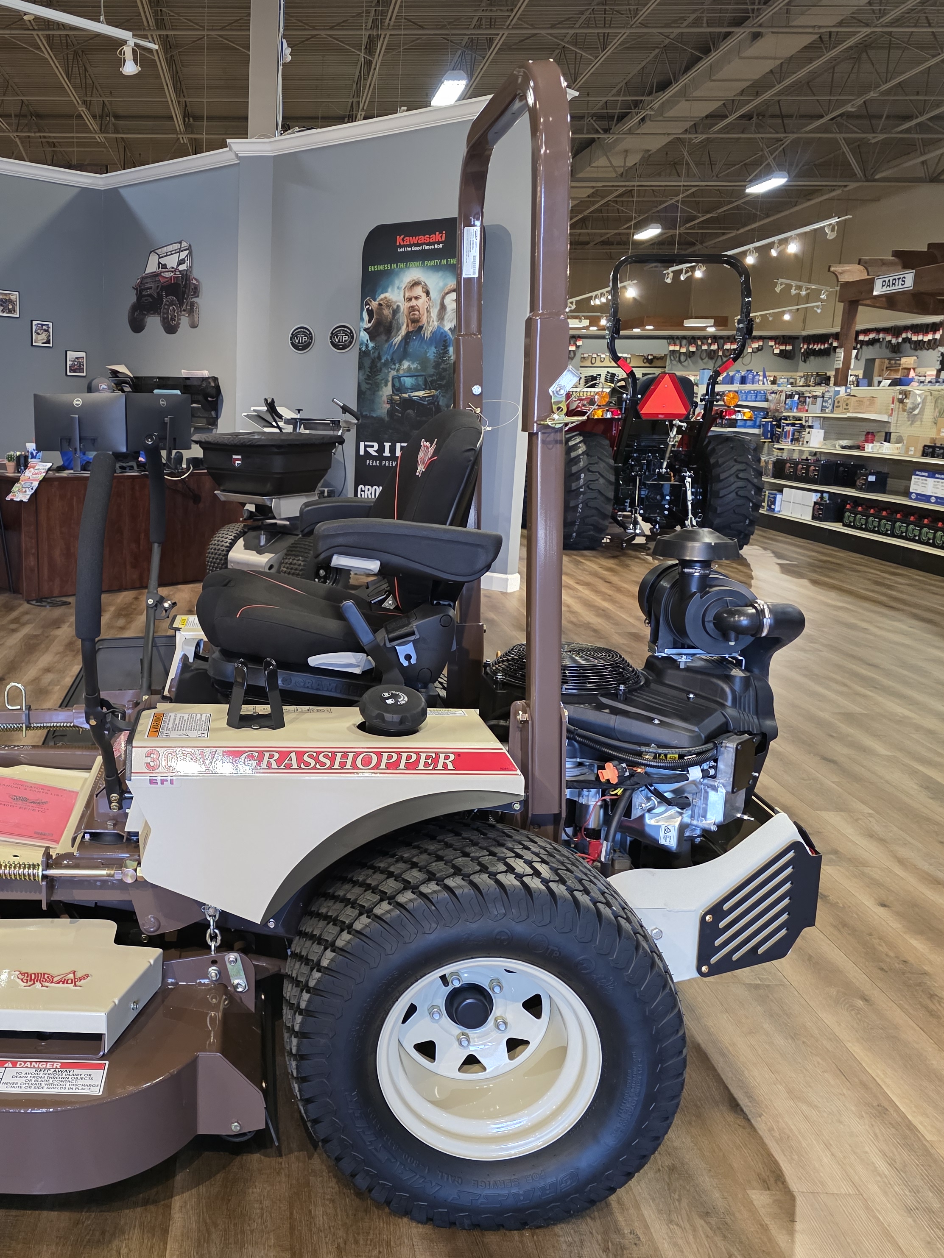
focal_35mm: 31
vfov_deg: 58.4
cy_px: 632
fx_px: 1127
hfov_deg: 43.2
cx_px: 183
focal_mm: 6.3
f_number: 1.7
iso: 640
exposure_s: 1/120
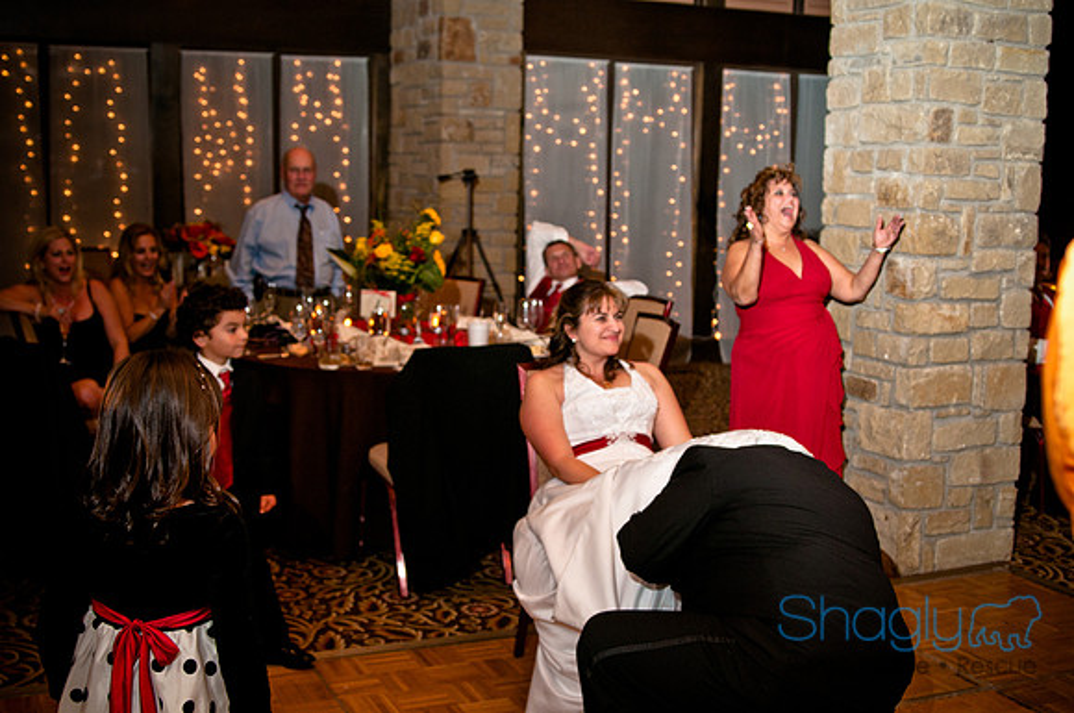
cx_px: 537
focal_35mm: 42
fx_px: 1251
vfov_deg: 31.8
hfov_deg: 46.5
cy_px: 356
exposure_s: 1/160
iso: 400
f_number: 3.2
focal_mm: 28
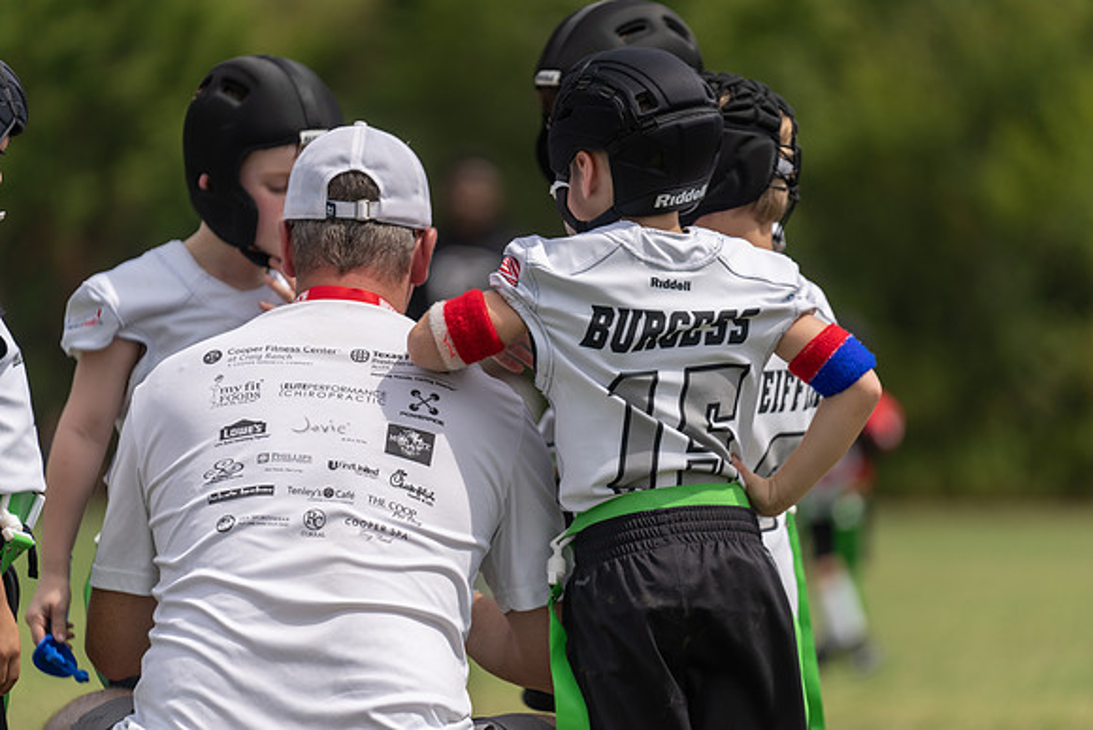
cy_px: 365
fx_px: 6073
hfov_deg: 10.3
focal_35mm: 200
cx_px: 546
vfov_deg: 6.9
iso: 100
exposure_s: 1/3200
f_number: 2.8
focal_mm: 200
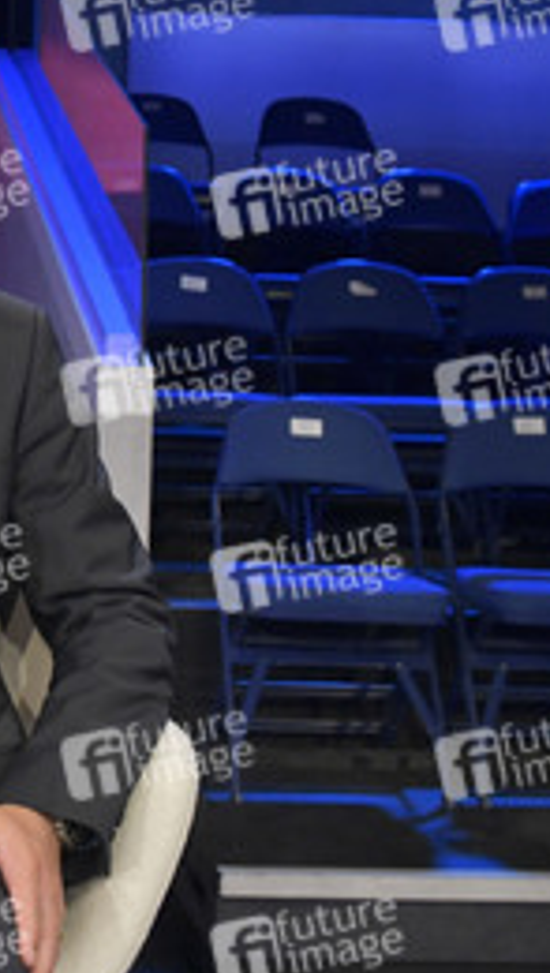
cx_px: -166
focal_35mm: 58
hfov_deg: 19.2
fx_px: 1498
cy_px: 475
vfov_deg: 36.0
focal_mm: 32
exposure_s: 1/200
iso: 2500
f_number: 5.6
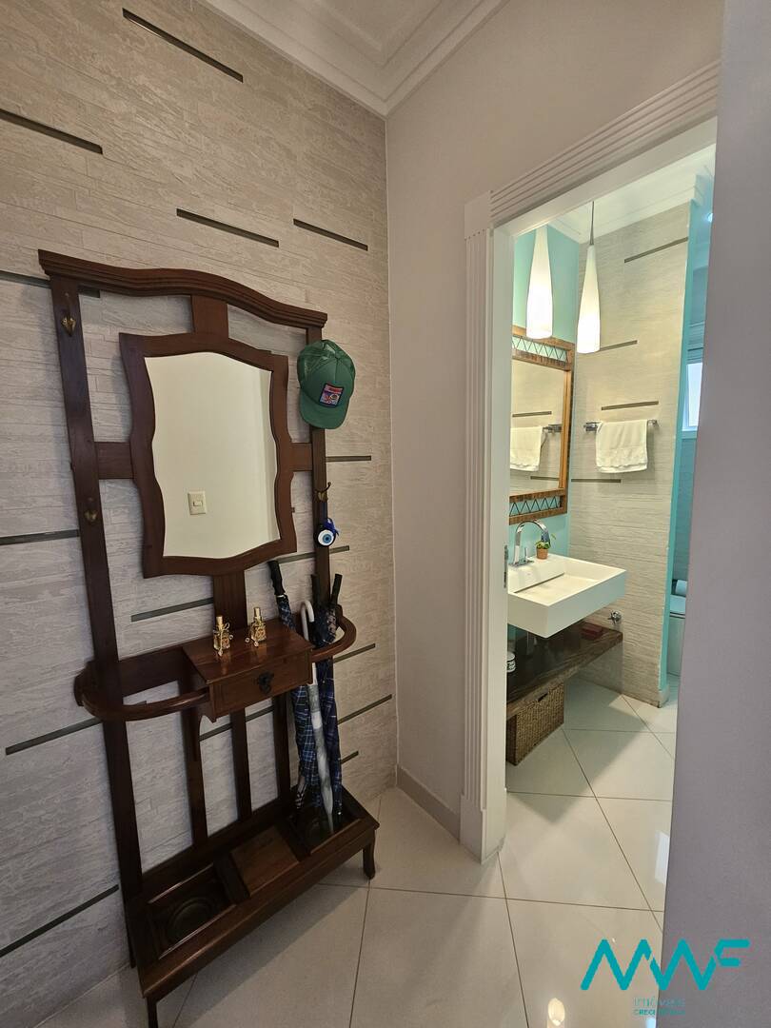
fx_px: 386
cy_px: 514
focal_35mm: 13
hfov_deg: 89.9
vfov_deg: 106.2
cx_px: 386
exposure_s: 1/60
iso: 250
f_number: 2.2
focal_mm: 2.2
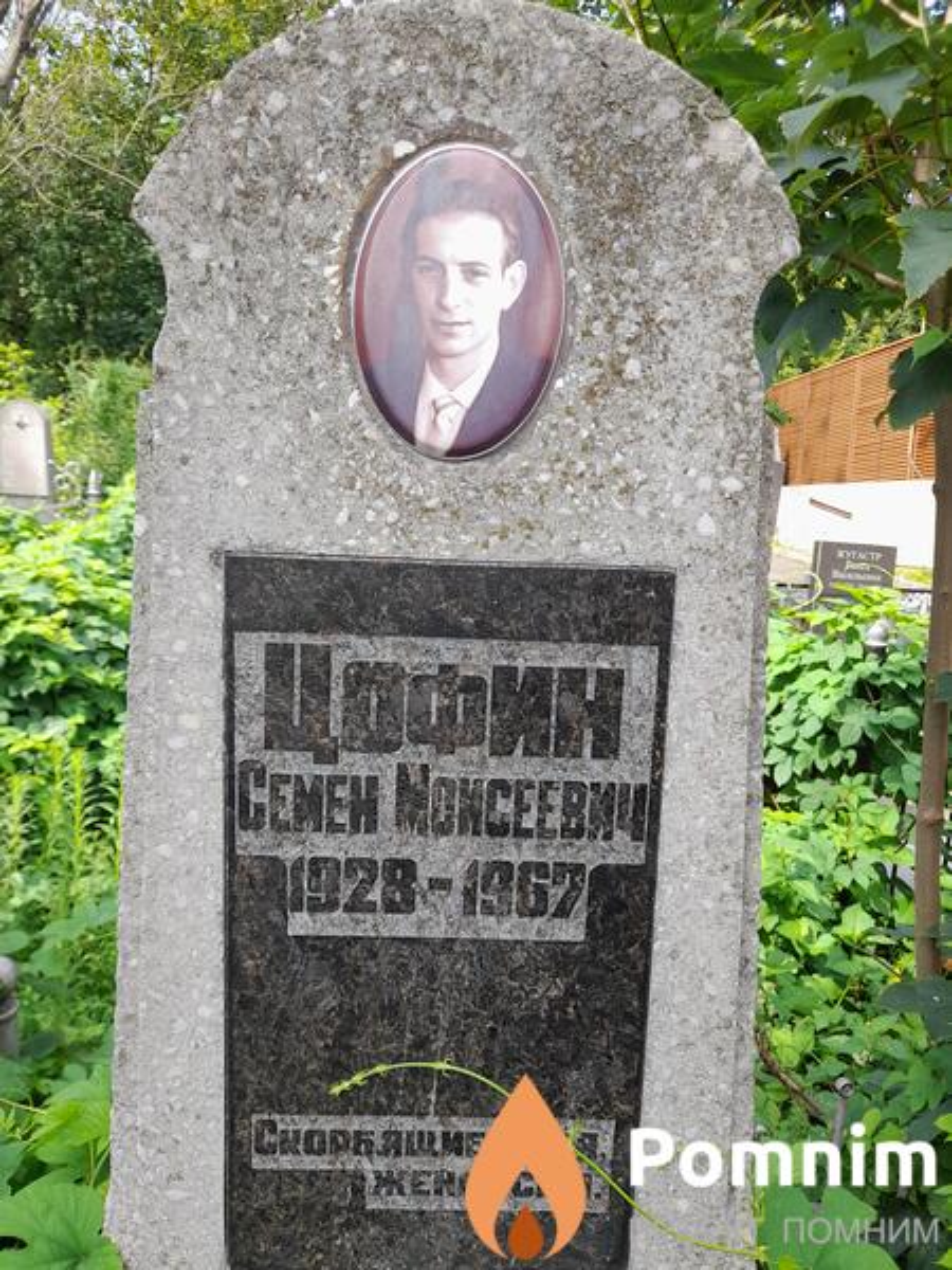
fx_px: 917
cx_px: 476
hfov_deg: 54.9
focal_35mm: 25
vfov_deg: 69.4
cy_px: 635
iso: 20
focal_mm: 4.6
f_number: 2
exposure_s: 1/129
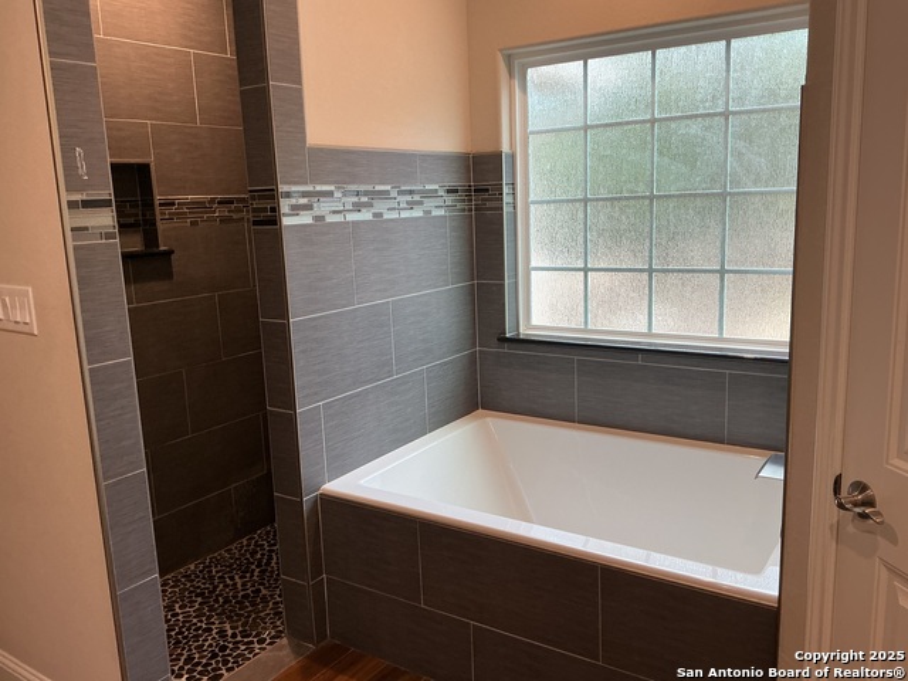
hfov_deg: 61.7
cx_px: 454
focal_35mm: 29
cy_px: 340
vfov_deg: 48.2
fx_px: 761
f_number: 1.8
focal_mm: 3
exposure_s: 1/60
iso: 64
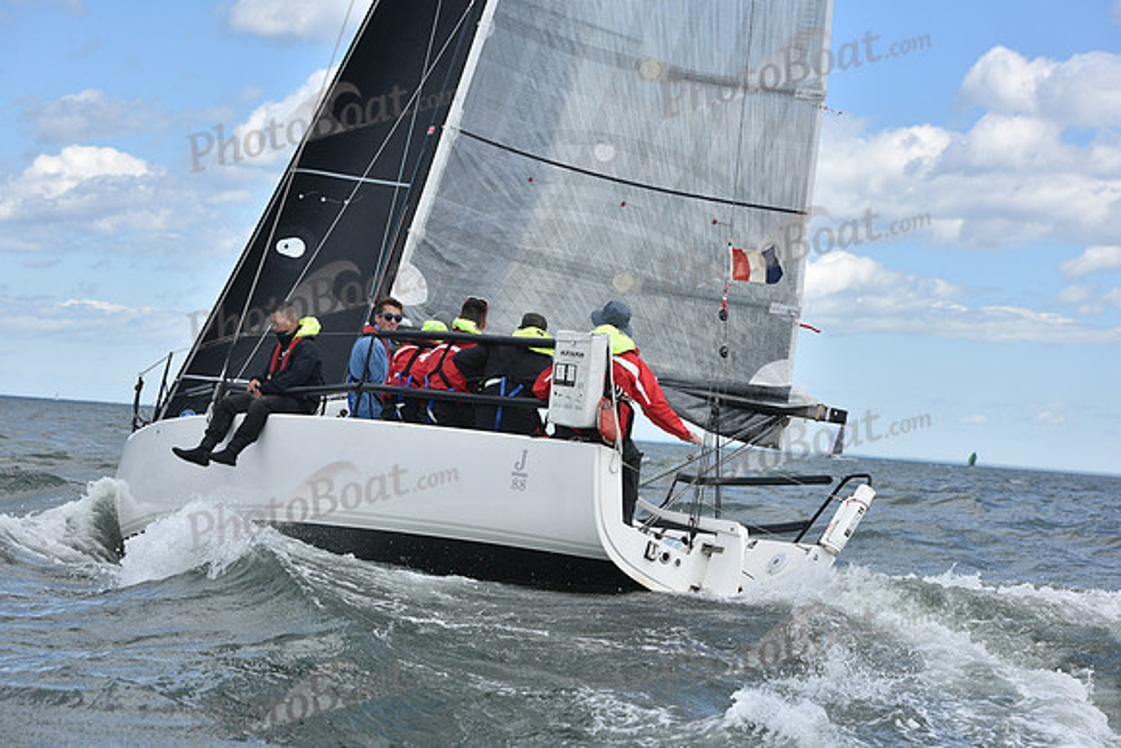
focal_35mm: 90
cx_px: 560
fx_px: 2803
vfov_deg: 15.2
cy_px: 374
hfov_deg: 22.6
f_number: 7.1
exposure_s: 1/1250
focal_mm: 90
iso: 320
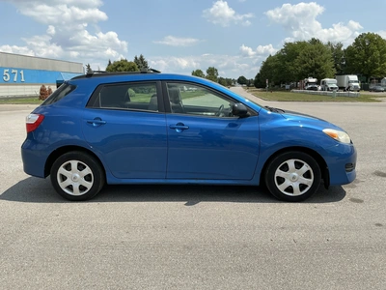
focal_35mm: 28
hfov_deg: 63.4
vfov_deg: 49.7
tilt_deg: -6.5
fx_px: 312
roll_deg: +0.0
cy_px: 145
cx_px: 193
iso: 25
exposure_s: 1/2058
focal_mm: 3
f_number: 1.8
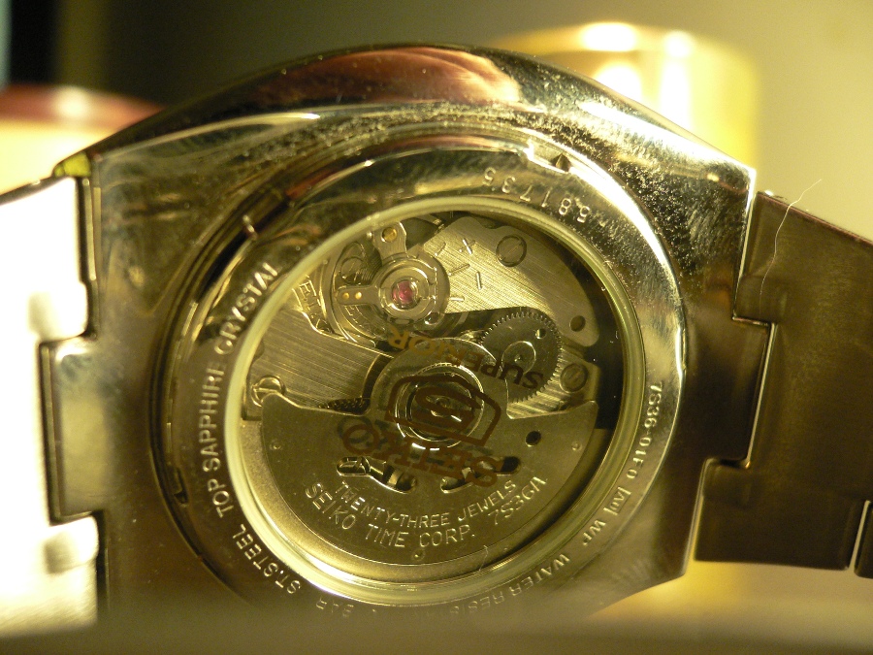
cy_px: 328
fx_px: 883
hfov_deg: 52.6
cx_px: 436
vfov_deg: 40.7
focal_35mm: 35
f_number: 2.8
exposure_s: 1/10
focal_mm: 5.8
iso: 200
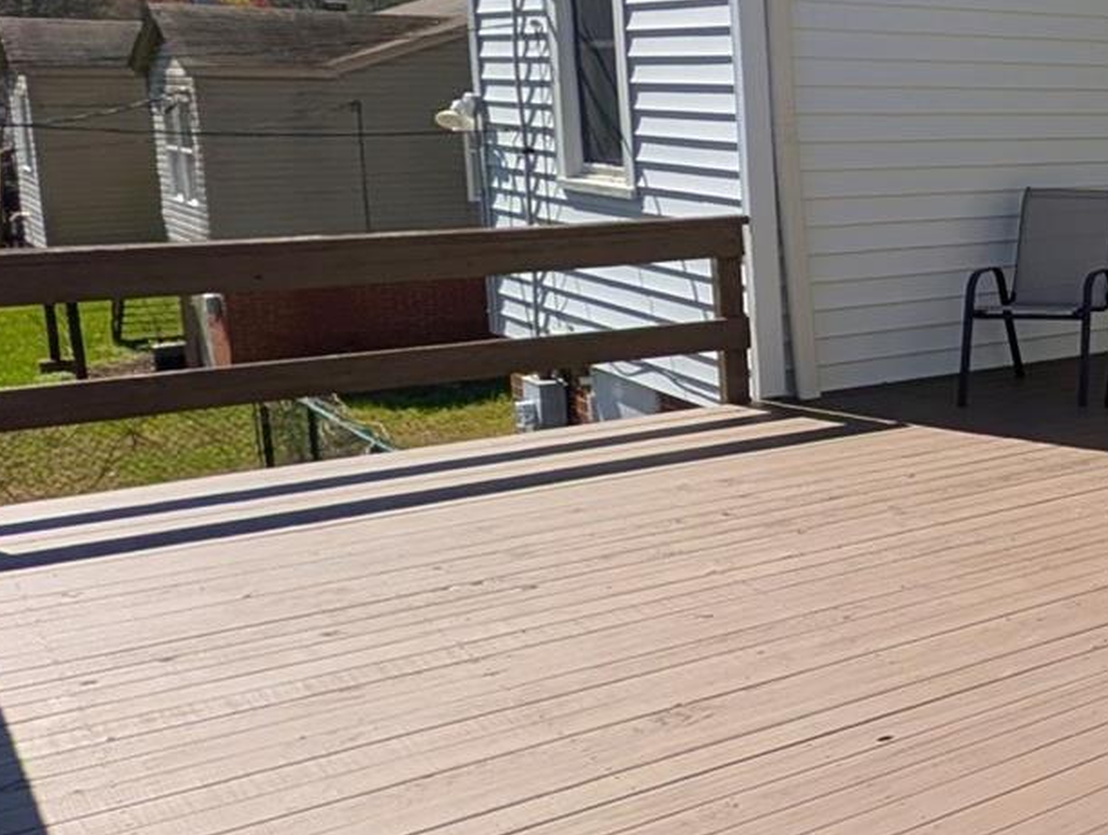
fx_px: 1282
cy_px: 245
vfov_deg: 35.5
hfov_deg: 26.3
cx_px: 1792
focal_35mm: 40
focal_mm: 2.02
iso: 54
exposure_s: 1/3448
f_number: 1.7
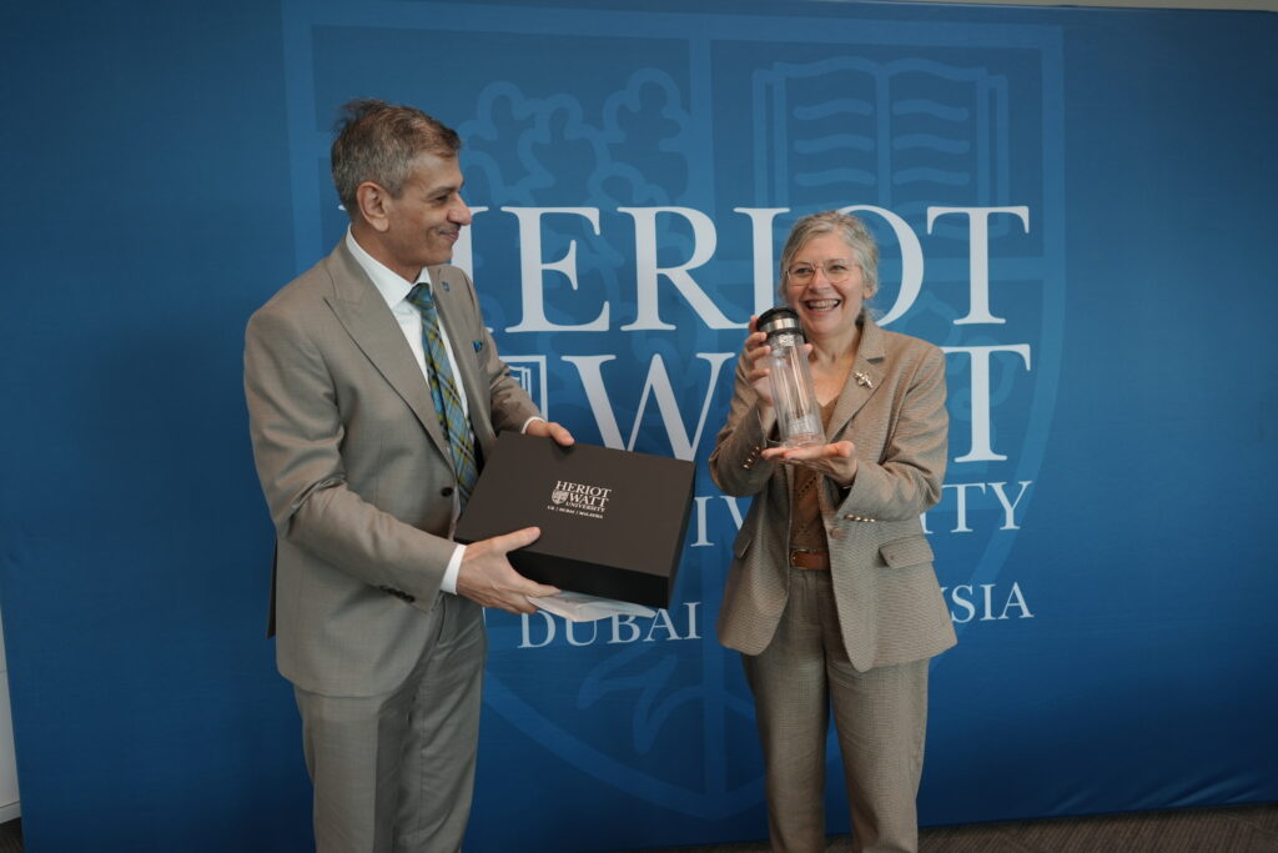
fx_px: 817
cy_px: 426
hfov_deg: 76.1
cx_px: 639
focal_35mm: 23
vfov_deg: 55.1
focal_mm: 23
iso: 320
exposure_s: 1/100
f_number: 2.8
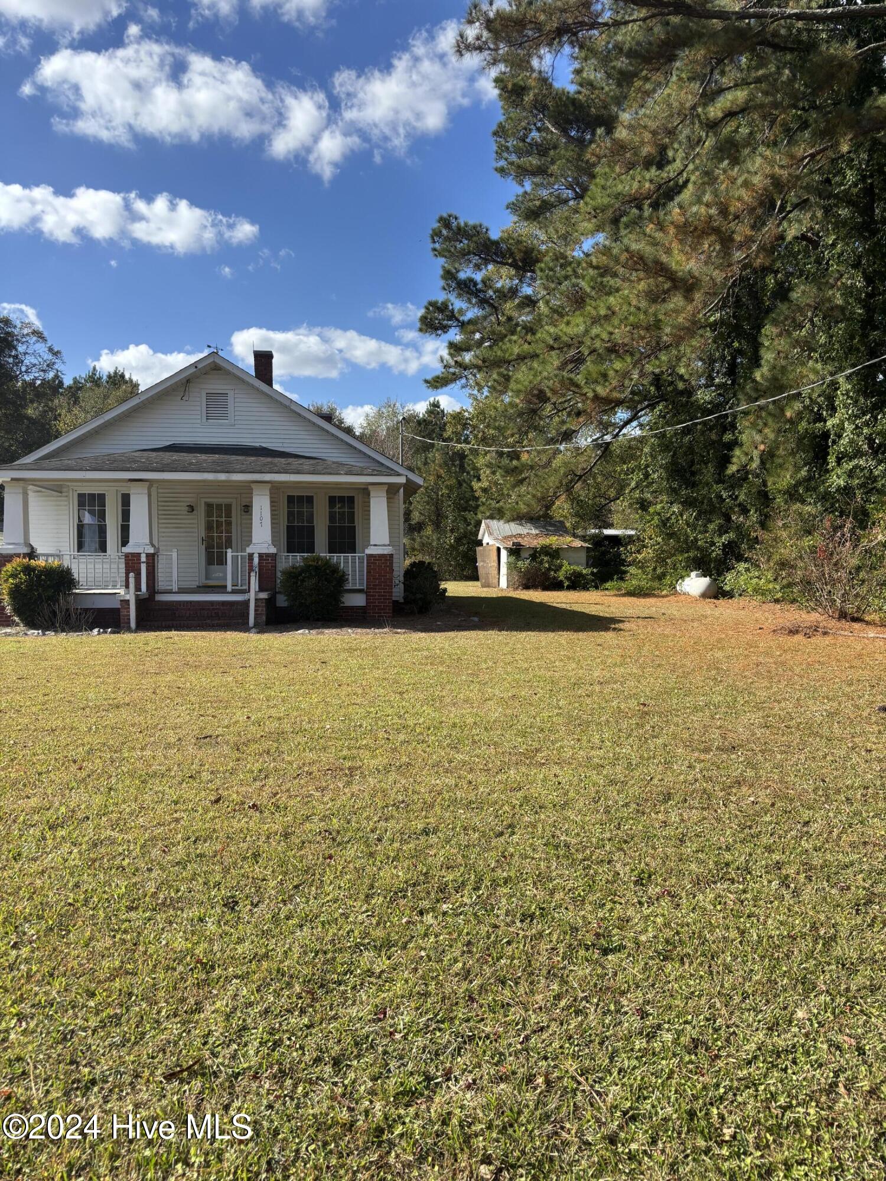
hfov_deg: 53.1
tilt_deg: -1.9
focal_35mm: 26
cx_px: 443
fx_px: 887
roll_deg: -1.3
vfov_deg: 67.3
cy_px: 590
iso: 50
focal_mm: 5.96
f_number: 1.6
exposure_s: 1/2451
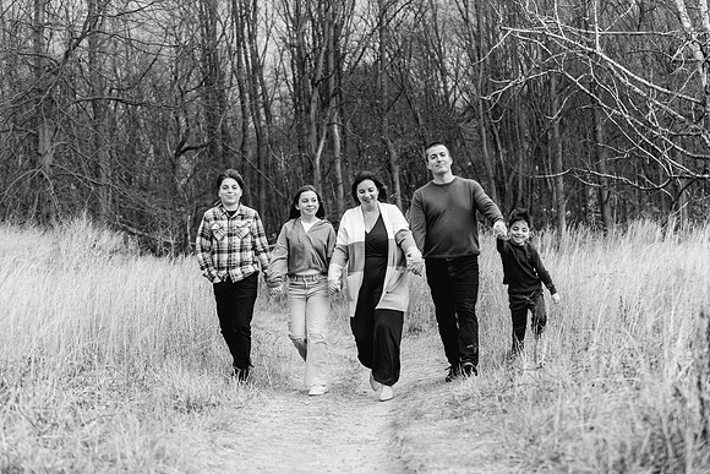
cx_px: 356
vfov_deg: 17.6
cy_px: 235
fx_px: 1531
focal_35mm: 78
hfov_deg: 26.1
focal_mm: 75
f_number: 3.5
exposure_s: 1/800
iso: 1000
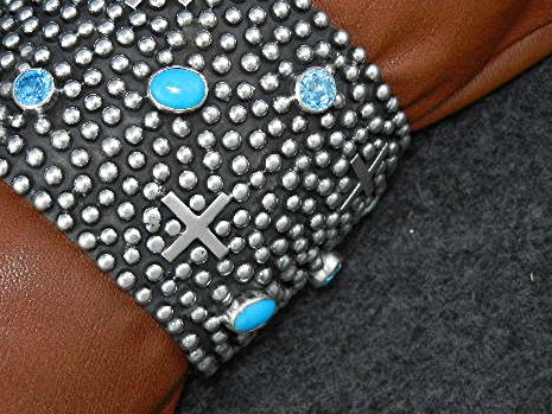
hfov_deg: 18.5
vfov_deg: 13.9
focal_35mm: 106
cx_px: 217
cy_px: 138
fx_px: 1691
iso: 619
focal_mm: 13.9
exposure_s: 1/30
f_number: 4.3
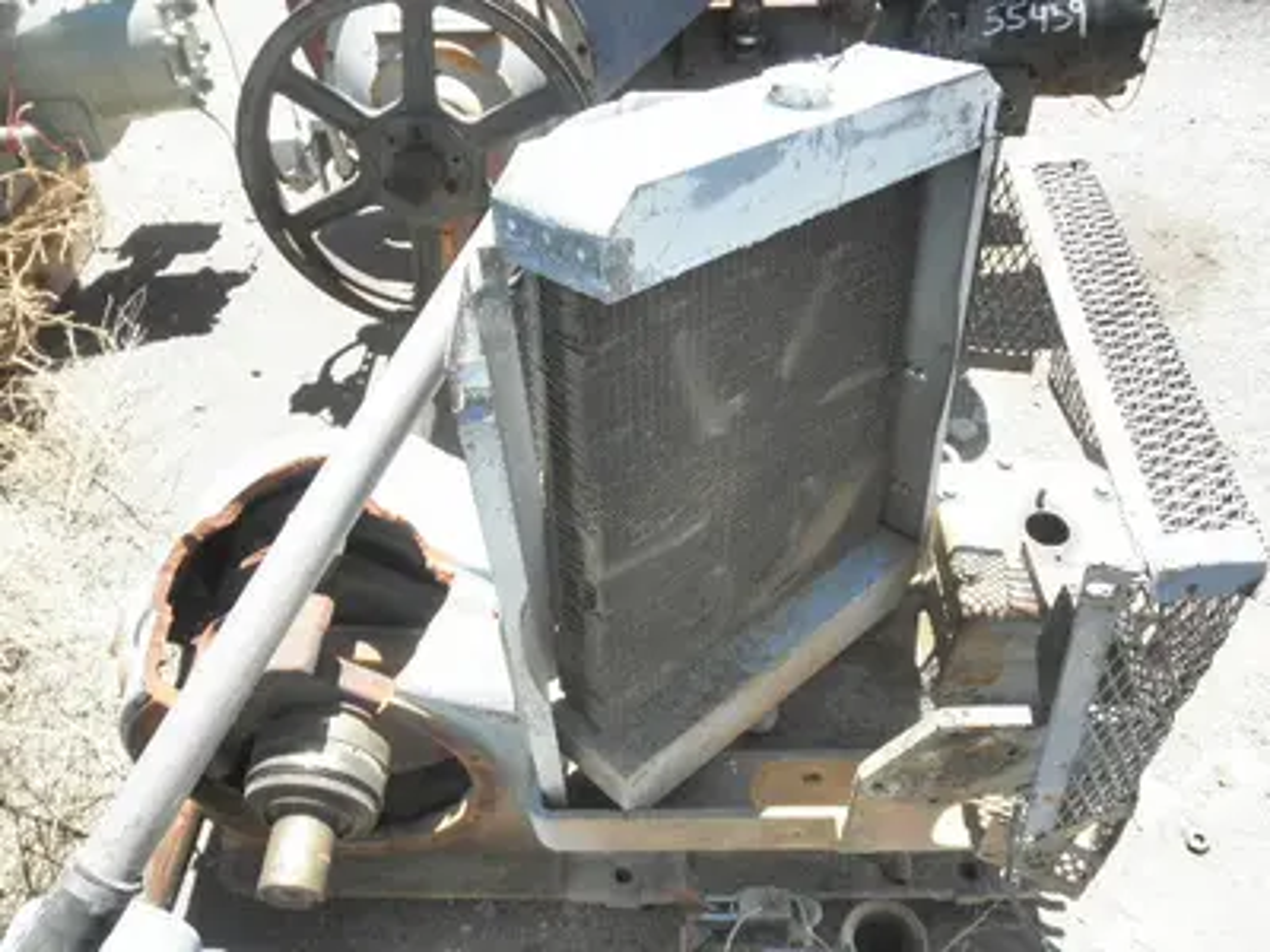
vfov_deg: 49.7
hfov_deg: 63.4
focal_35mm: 28
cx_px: 635
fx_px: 1027
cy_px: 476
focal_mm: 5
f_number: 3
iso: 64
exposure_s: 1/320
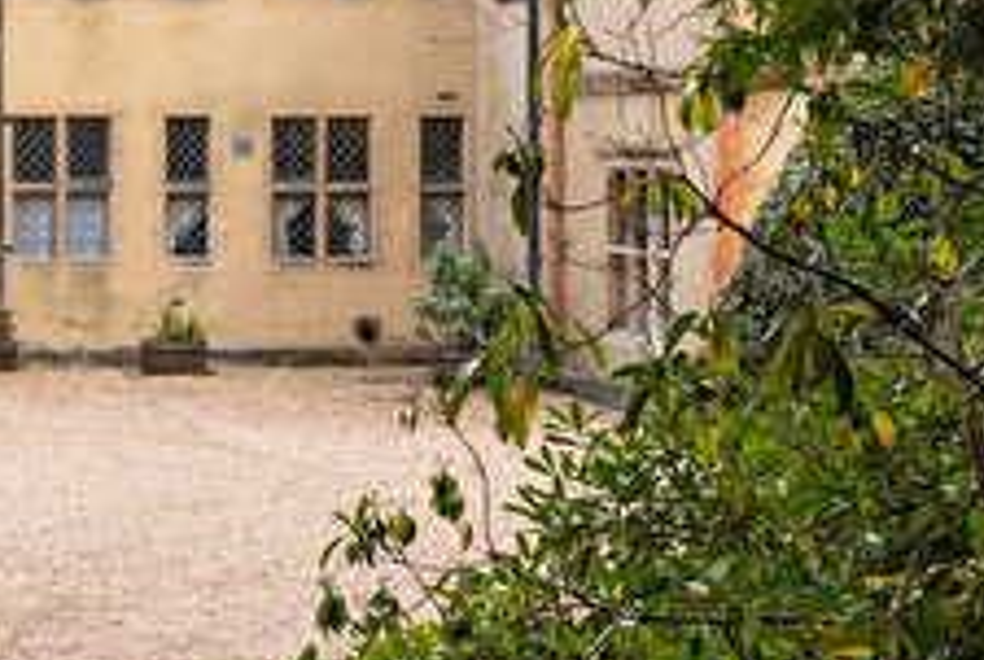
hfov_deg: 20.7
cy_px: 70
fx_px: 2383
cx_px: -376
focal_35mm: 87
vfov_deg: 15.6
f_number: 7.1
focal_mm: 28
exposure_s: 1/800
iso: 1250
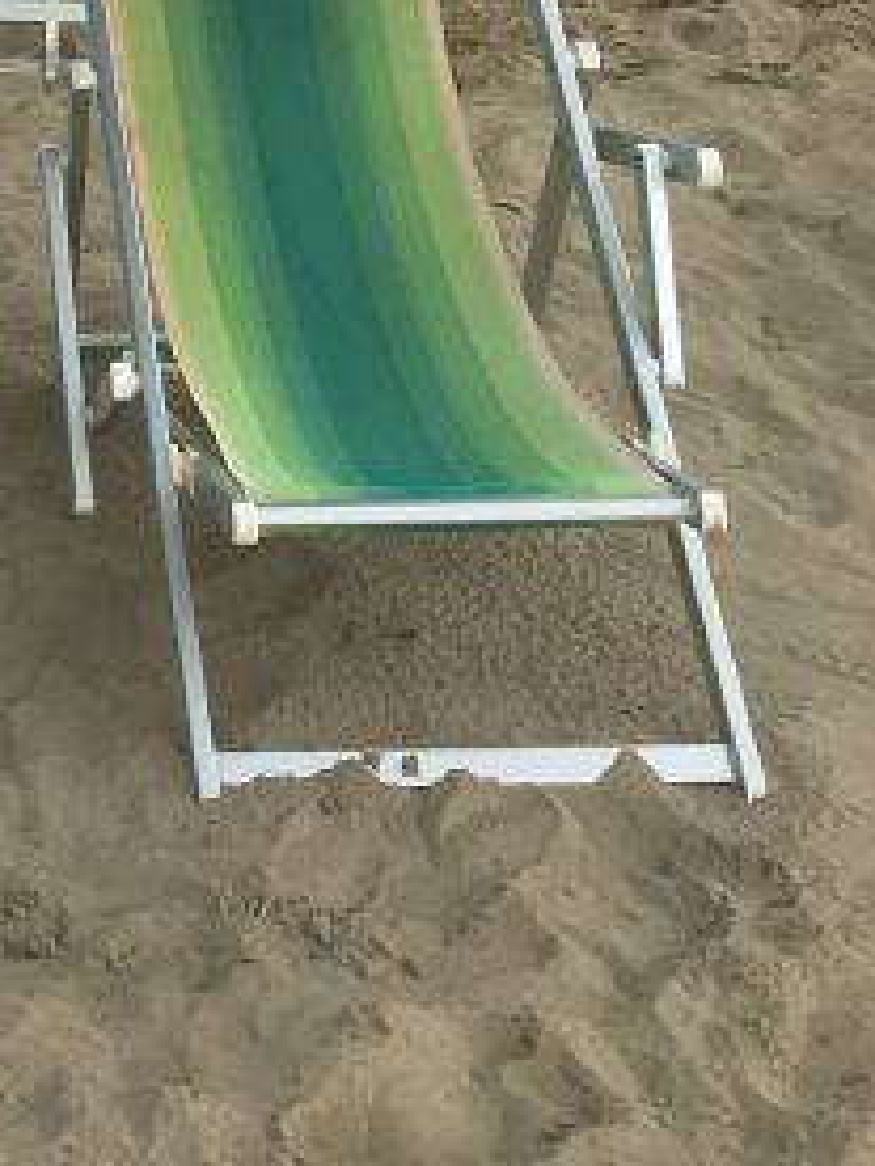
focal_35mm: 84
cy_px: -152
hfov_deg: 16.3
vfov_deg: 21.9
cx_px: -355
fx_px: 2831
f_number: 2.2
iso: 25
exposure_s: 1/605
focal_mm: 4.15
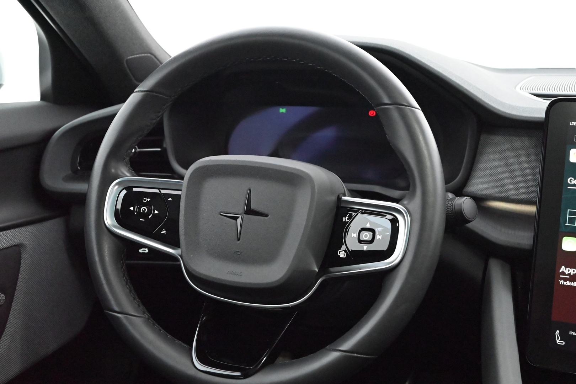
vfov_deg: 31.2
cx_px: 288
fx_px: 688
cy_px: 192
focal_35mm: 43
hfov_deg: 45.4
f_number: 5.6
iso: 18000
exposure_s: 1/60
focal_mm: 43
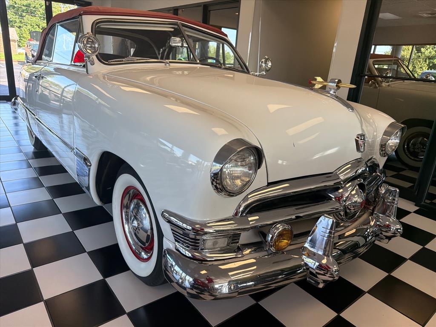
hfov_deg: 71.6
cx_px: 218
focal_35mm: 24
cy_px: 164
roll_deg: -4.5
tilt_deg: -18.5
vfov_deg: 56.8
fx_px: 302
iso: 250
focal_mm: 6.76
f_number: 1.78
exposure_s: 1/805
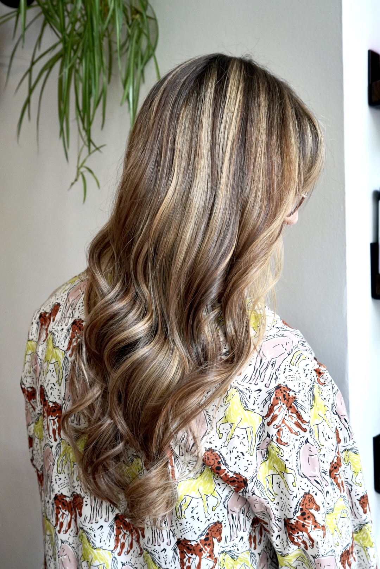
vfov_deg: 53.1
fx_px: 569
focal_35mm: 36
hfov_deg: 36.9
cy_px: 284
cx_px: 190
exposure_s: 1/80
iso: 1000
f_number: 5.6
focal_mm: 24
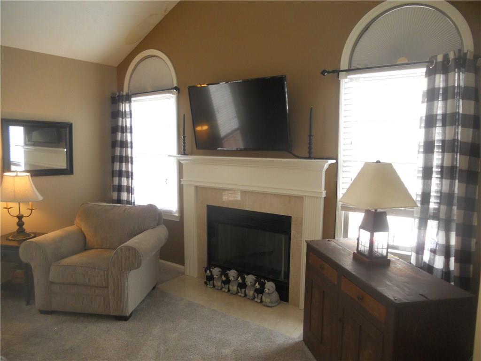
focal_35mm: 27
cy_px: 180
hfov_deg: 65.3
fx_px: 375
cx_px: 240
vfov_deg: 51.4
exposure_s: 1/30
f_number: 3.2
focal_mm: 4.9
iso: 200
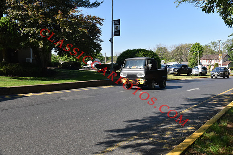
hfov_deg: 53.1
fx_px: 233
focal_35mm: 36
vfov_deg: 36.9
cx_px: 116
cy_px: 78
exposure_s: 1/250
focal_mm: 24
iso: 400
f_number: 8
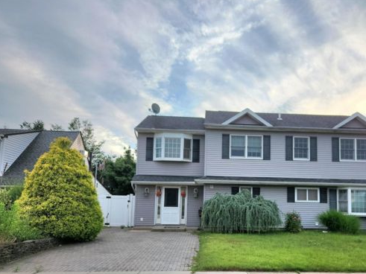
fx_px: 317
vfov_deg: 46.3
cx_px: 235
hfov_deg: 59.0
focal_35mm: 30
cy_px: 176
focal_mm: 5.4
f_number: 1.8
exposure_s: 1/833
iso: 20
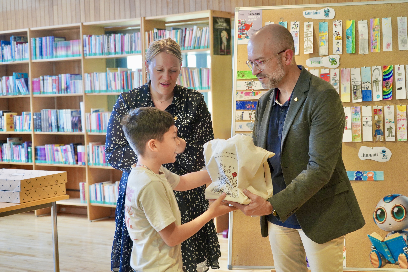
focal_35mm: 61
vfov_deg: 22.3
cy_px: 136
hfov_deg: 32.9
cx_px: 204
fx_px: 691
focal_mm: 61
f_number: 5
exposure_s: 1/160
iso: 4000
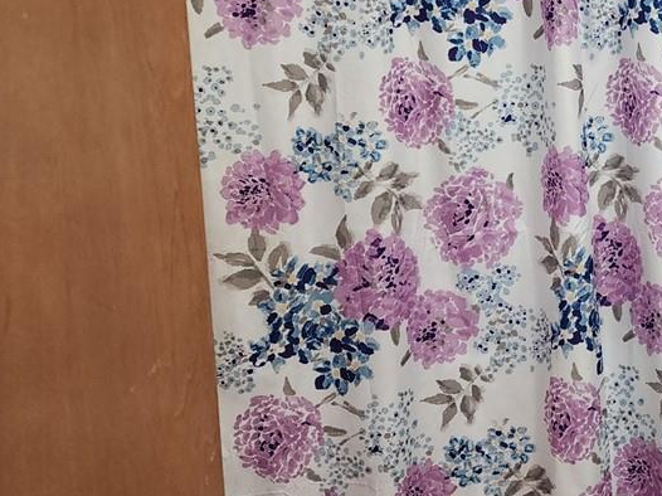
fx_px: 1338
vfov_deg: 21.0
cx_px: 788
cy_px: 193
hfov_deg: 25.1
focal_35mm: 70
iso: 160
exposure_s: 1/180
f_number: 1.8
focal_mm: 6.4
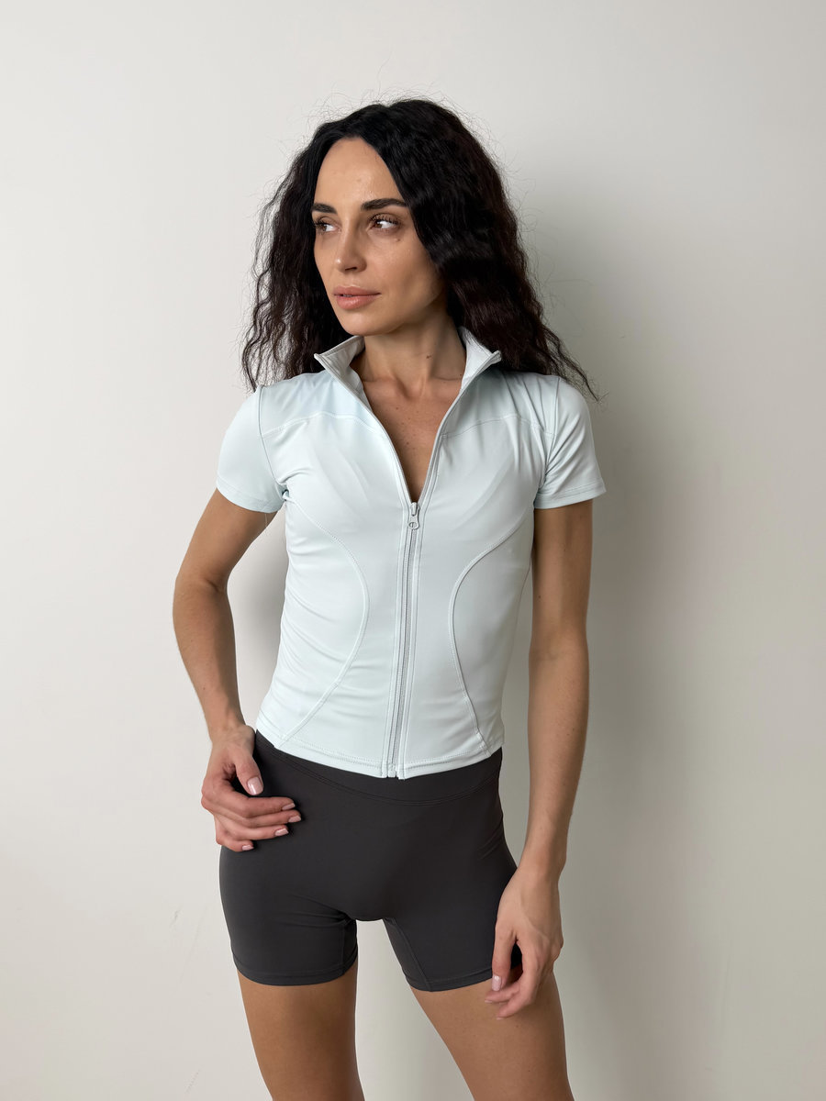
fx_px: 764
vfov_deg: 71.6
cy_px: 550
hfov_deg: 56.8
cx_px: 413
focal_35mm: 24
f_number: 1.78
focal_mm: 6.76
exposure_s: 1/312
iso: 80
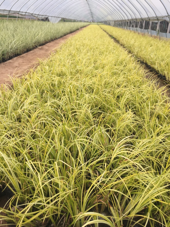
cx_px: 85
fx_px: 190
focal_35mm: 29
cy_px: 114
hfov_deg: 48.2
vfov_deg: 61.7
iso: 32
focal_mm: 4.15
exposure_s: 1/465
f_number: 2.2
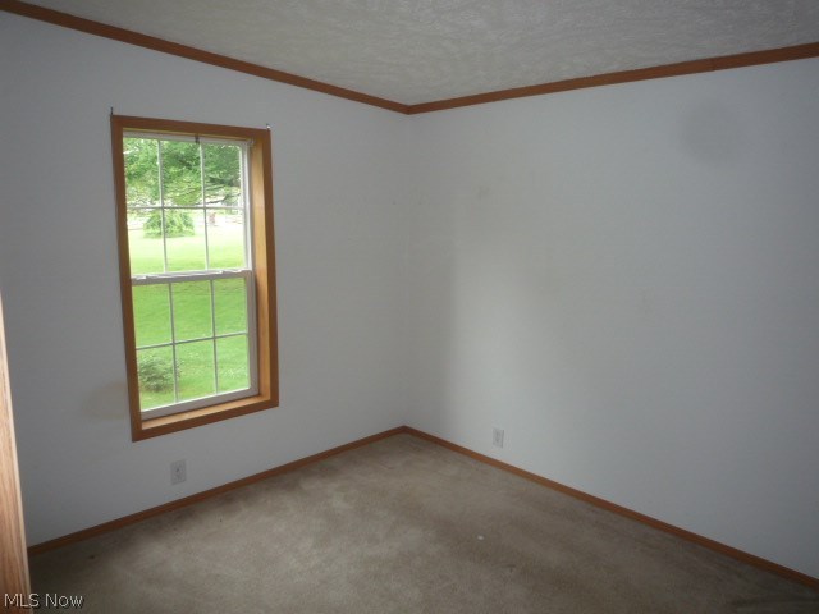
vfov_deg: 54.9
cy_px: 307
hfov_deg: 69.4
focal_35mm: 25
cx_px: 410
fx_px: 591
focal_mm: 4.4
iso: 100
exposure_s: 1/30
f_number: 2.8
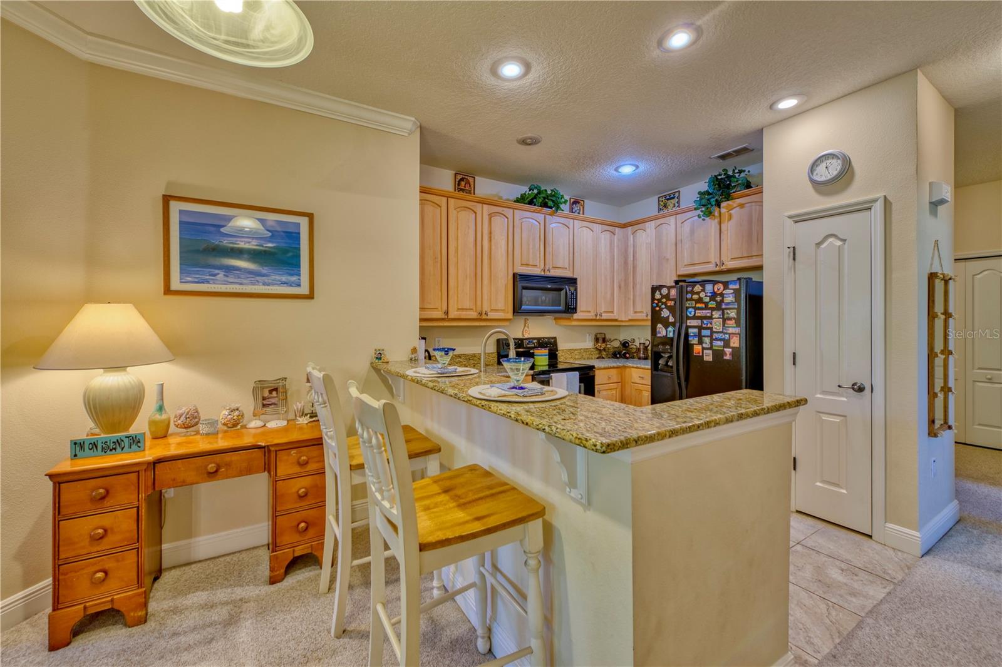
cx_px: 501
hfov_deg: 104.3
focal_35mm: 14
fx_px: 390
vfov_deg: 81.2
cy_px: 334
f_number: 9
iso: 400
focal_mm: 14
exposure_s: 1/5
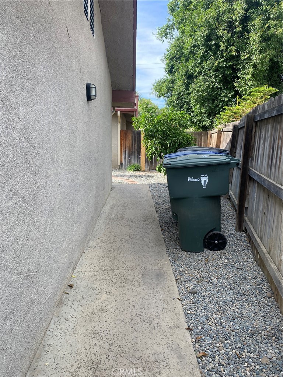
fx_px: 283
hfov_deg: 53.1
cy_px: 188
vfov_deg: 67.3
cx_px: 142
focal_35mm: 26
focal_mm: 4.25
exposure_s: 1/449
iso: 32
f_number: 1.8
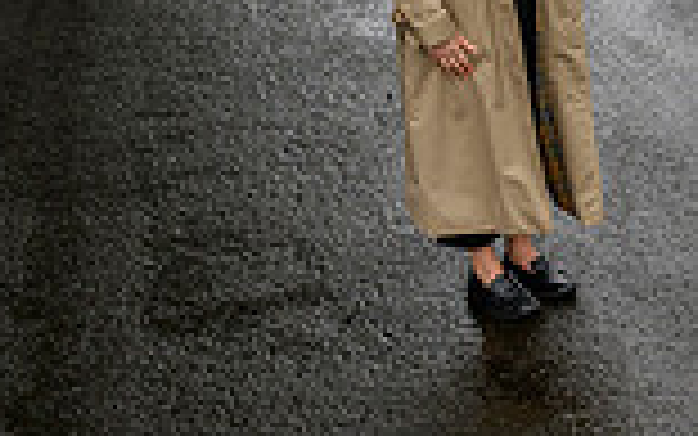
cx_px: 1292
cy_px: -70
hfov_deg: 16.7
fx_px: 1922
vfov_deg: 12.7
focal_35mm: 101
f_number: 8
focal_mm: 26.5
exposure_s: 1/160
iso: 250
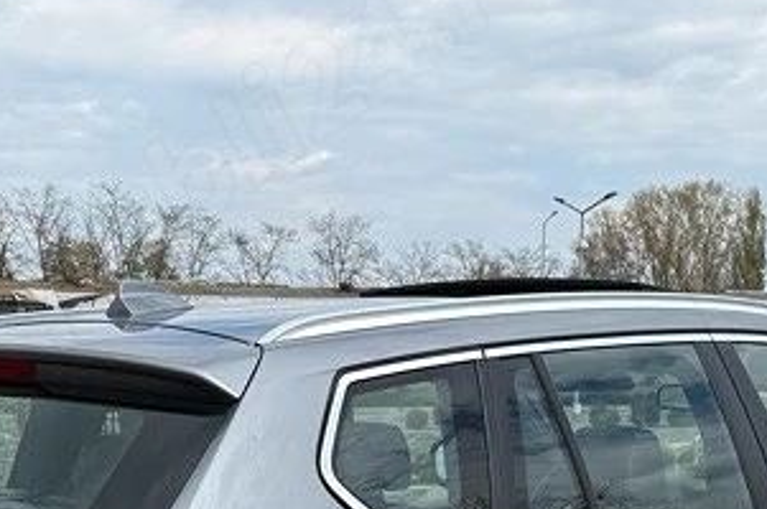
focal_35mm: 83
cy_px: 799
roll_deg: +0.0
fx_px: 1766
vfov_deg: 15.0
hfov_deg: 24.5
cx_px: 459
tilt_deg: -14.2
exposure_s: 1/3759
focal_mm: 6.76
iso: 80
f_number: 1.78
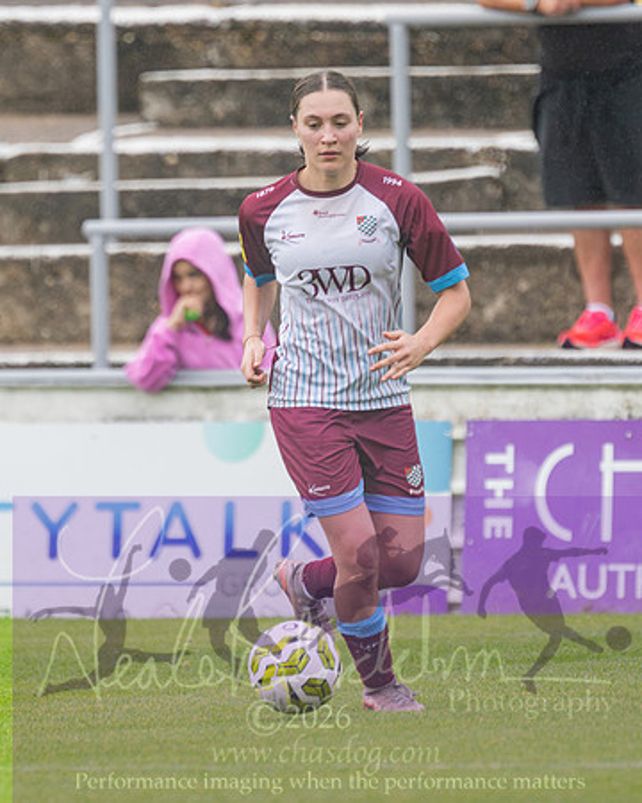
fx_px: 20947
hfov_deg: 1.8
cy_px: 355
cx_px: 274
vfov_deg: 2.2
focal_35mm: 882
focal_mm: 300
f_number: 2.8
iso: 320
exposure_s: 1/1600
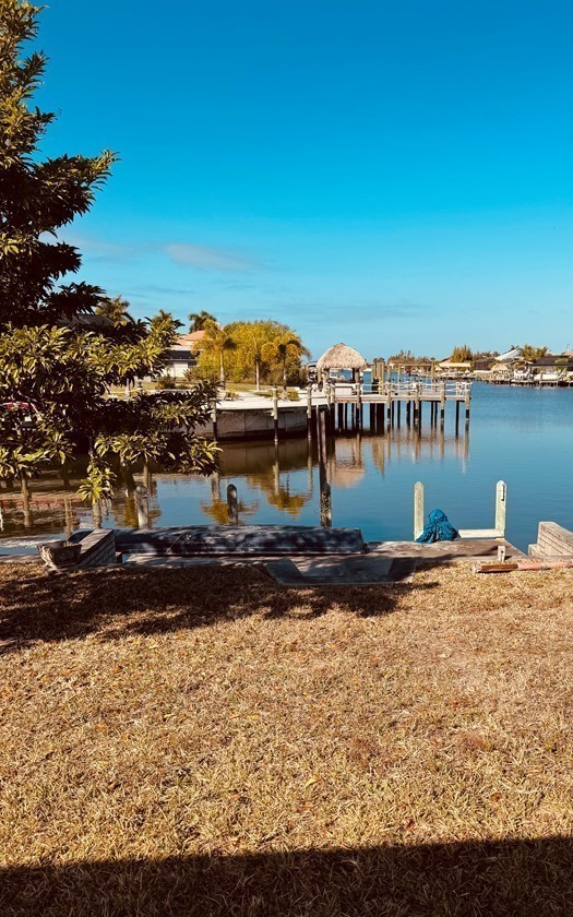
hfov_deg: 40.2
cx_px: 377
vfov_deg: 60.9
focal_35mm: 31
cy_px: 534
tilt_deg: -12.4
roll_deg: -0.8
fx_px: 775
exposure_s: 1/4608
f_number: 1.78
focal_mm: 6.76
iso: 80
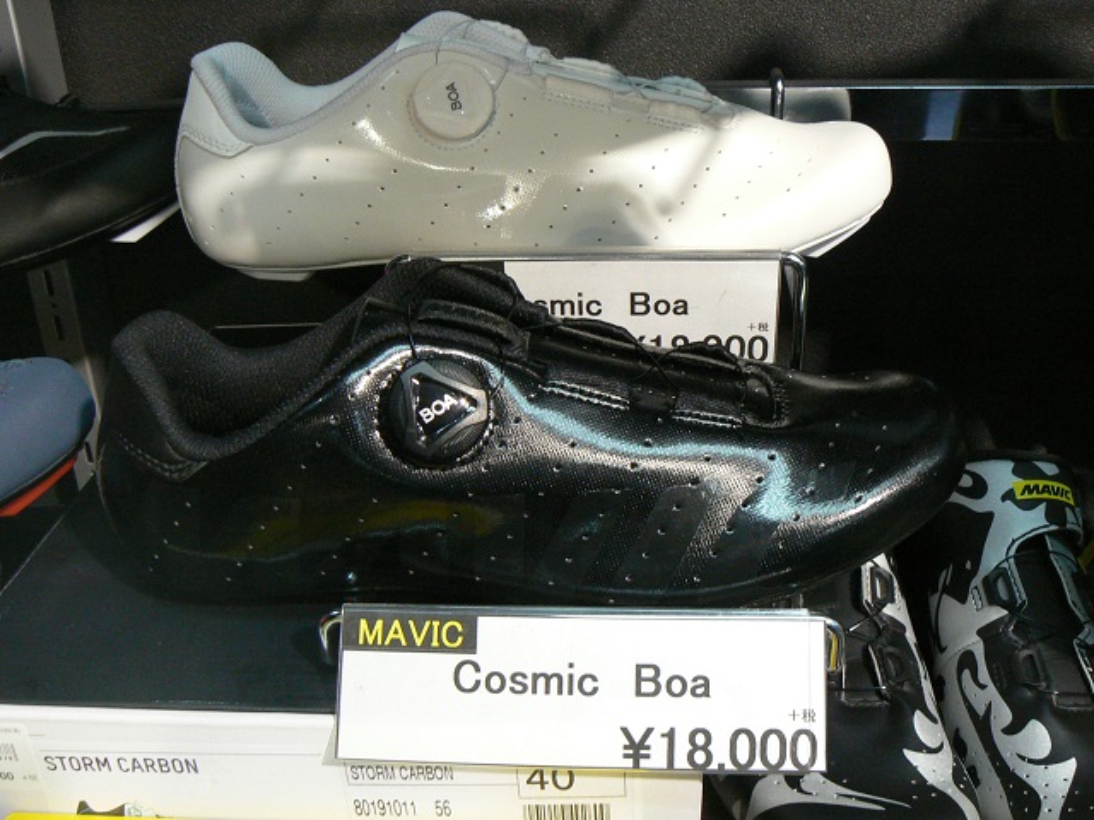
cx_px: 547
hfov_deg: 51.4
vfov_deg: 39.7
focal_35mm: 36
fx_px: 1138
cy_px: 410
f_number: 4.5
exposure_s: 1/20
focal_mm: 6
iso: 200
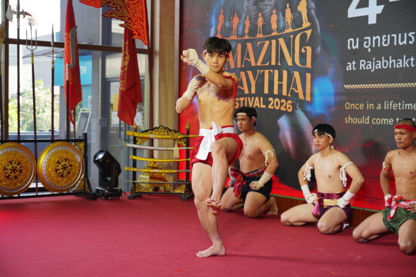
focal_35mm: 58
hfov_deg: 34.5
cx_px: 208
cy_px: 138
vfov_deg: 23.4
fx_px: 670
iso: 1000
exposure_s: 1/500
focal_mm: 58
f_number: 5
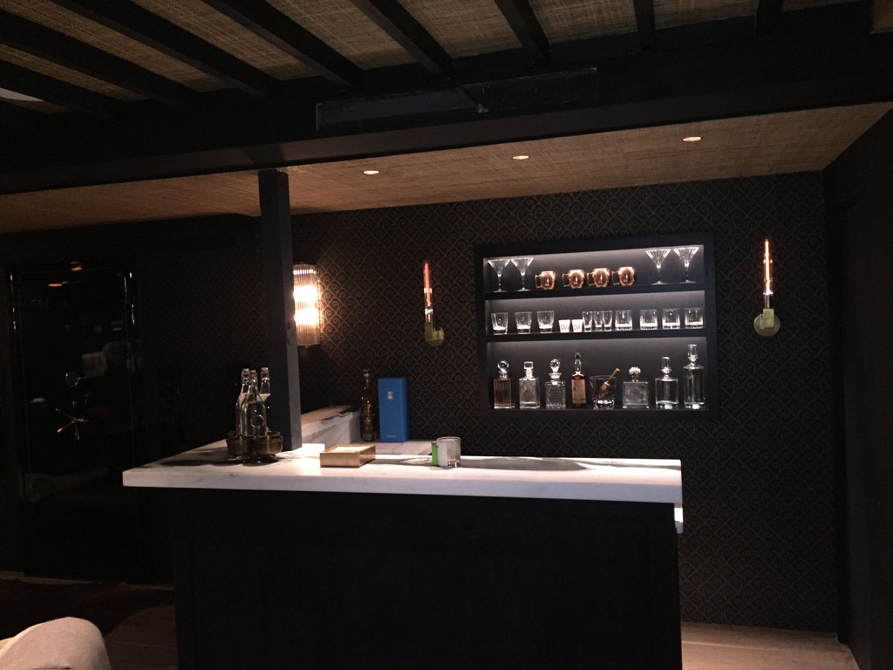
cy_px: 335
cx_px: 446
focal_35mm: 29
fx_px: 748
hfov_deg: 61.7
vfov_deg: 48.2
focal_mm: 4.15
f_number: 2.2
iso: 250
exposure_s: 1/16
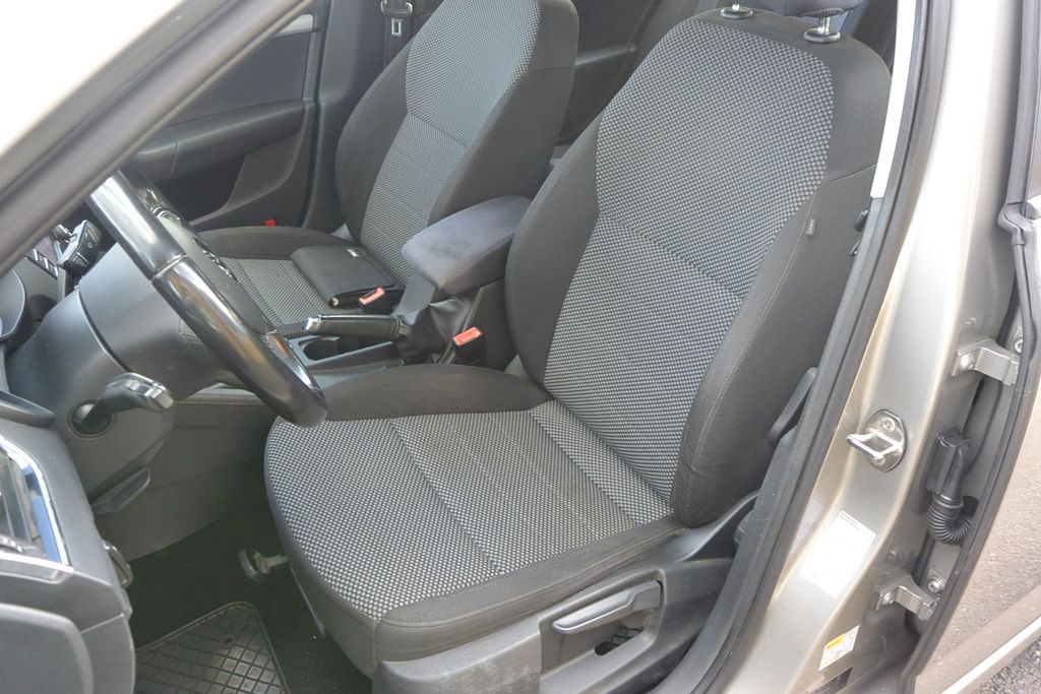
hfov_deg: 63.7
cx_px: 520
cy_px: 347
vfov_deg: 45.0
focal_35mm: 29
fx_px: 839
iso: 450
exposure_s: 1/60
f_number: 3.5
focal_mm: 11
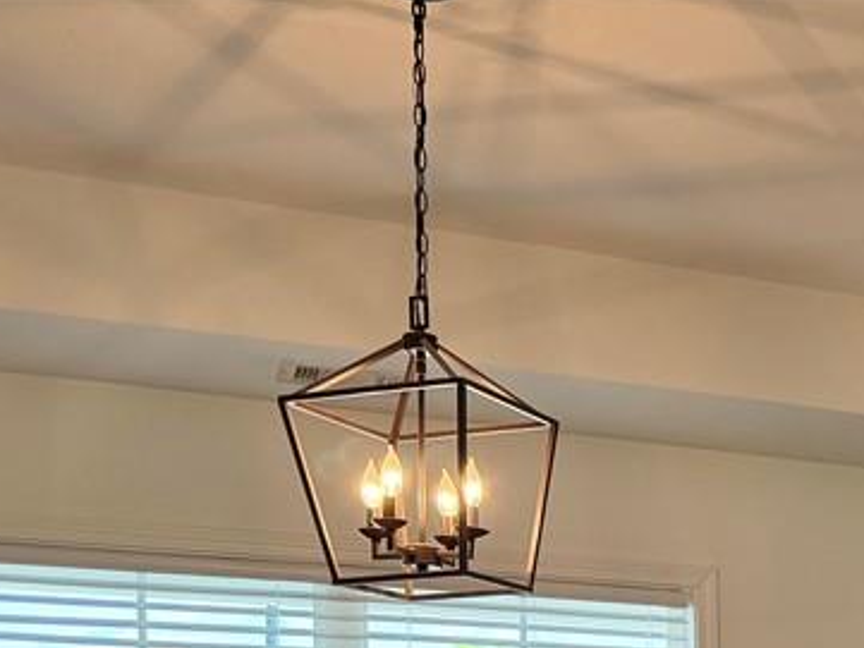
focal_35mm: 68
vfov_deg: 19.4
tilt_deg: -3.9
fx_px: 1698
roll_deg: -0.7
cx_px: 1072
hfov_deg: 25.3
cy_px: 909
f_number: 1.78
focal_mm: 6.76
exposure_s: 1/220
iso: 200
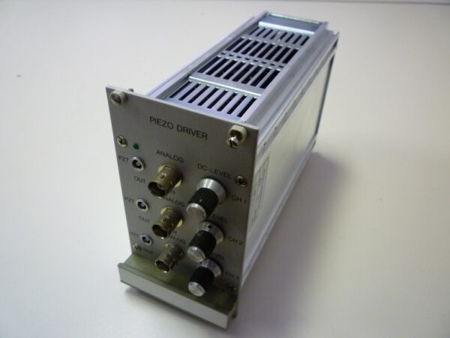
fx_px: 377
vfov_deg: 48.2
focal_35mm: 29
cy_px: 169
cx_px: 225
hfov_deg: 61.7
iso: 400
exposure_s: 1/25
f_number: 3.3
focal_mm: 5.2
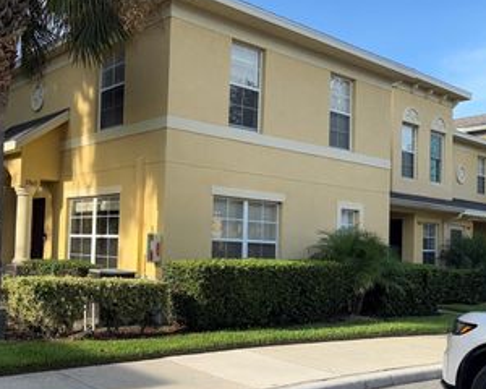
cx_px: 110
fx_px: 561
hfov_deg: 44.9
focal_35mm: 39
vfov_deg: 38.2
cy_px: 216
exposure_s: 1/1653
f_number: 1.78
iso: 64
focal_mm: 6.76
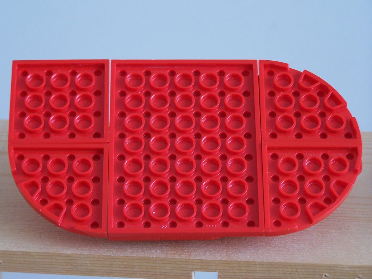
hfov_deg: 14.2
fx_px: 1494
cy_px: 140
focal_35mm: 139
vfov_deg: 10.7
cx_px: 186
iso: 140
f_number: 3.2
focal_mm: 23.1
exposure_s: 1/20
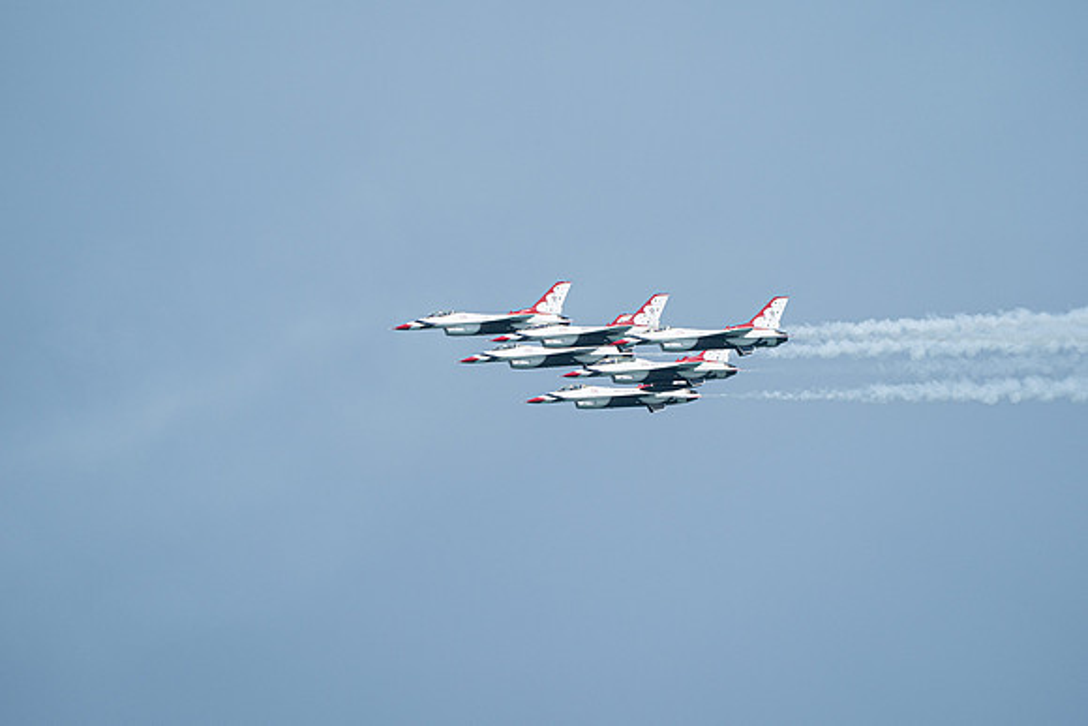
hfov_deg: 5.2
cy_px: 363
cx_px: 544
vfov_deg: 3.4
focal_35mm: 400
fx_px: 12091
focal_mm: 400
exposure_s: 1/2000
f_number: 10
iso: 640
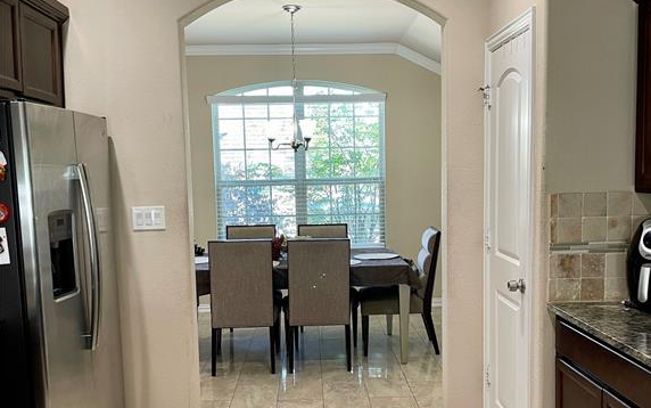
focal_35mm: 37
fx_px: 657
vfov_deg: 34.4
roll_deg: +2.7
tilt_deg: -4.6
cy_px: 244
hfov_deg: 52.7
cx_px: 327
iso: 100
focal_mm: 4.2
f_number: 1.6
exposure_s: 1/60
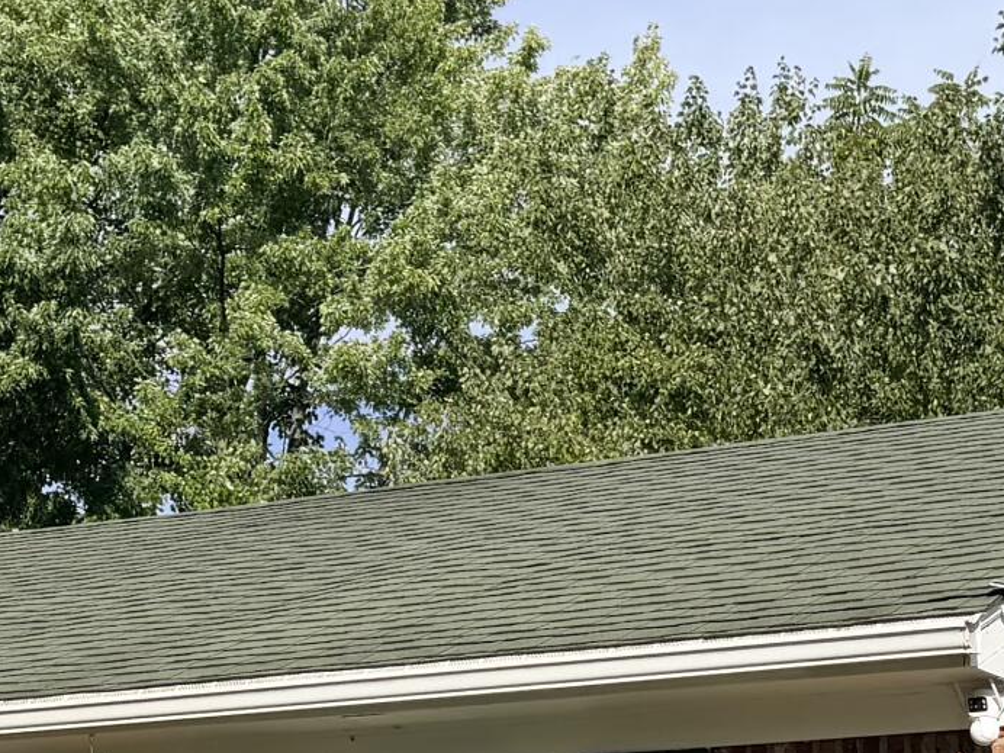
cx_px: 525
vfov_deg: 13.9
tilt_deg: +4.4
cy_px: 839
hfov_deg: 18.9
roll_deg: +1.5
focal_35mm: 104
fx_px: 3016
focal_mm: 6.76
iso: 80
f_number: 1.78
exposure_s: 1/5319
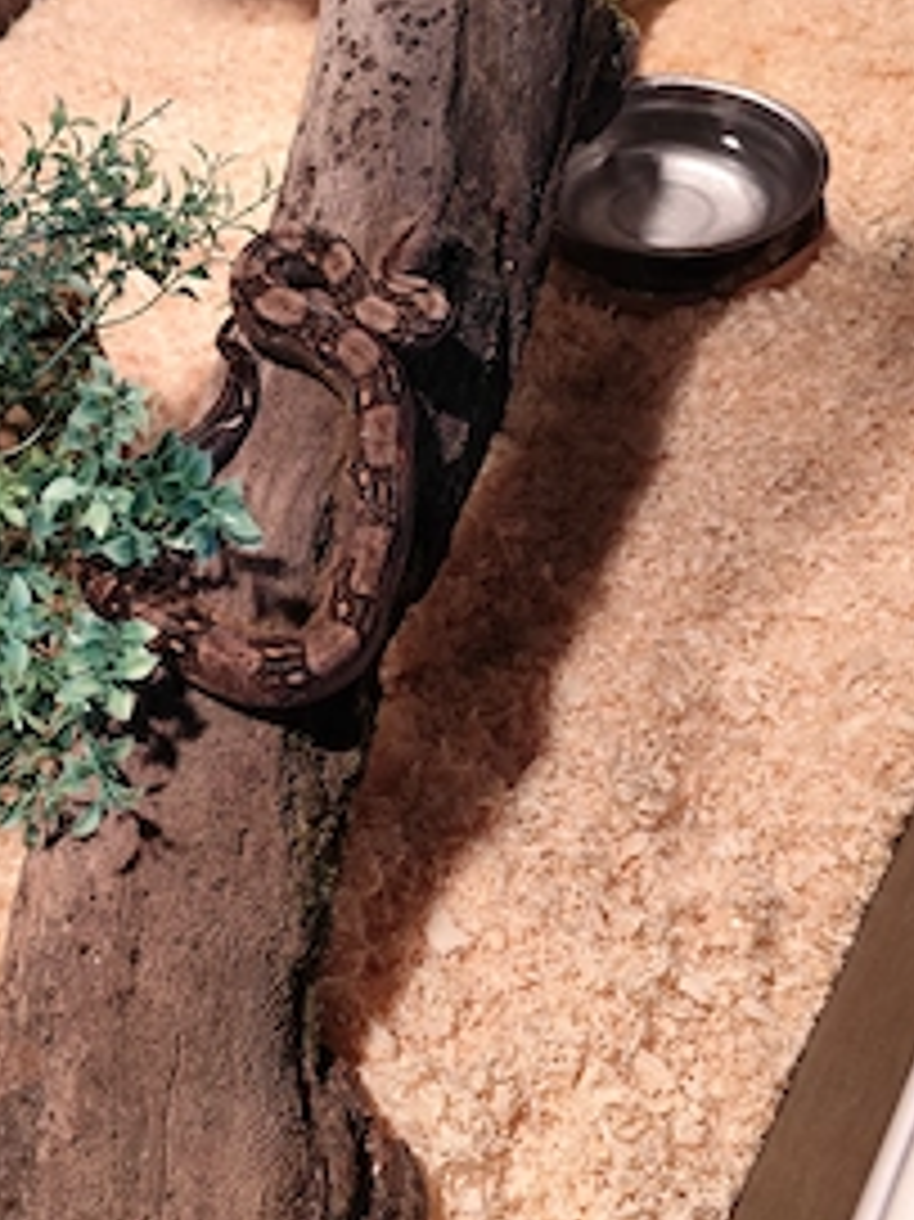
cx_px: 270
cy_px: 549
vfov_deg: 53.9
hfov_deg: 41.0
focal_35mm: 34
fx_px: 1198
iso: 400
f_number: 1.65
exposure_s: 1/100
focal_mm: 6.14
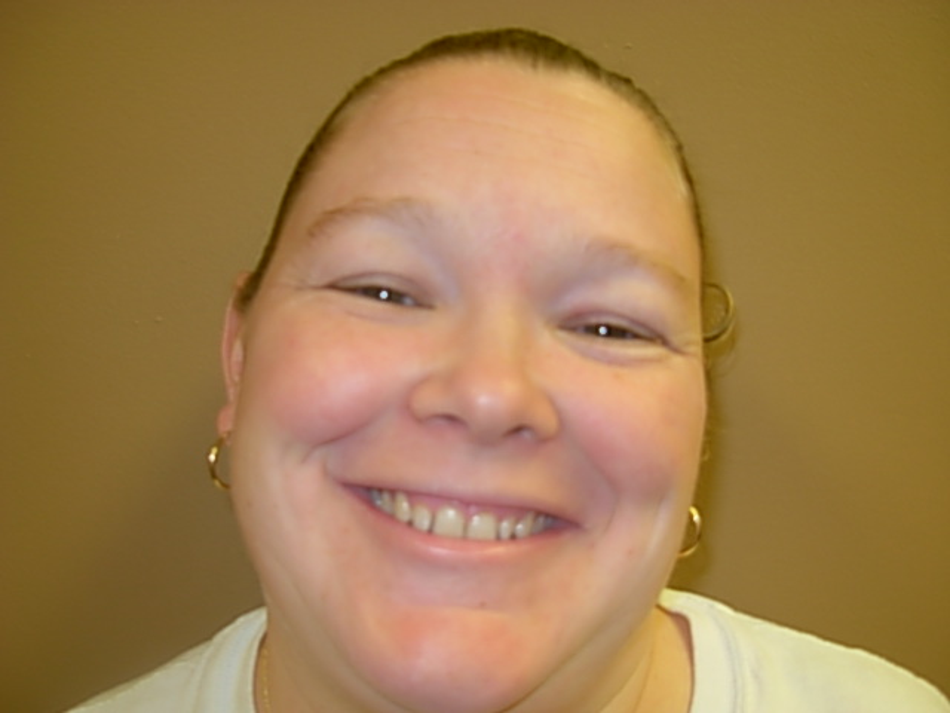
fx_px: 1043
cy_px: 356
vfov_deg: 37.7
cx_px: 475
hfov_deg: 49.0
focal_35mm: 38
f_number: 2.9
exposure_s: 1/22.6
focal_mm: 6.3
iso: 79
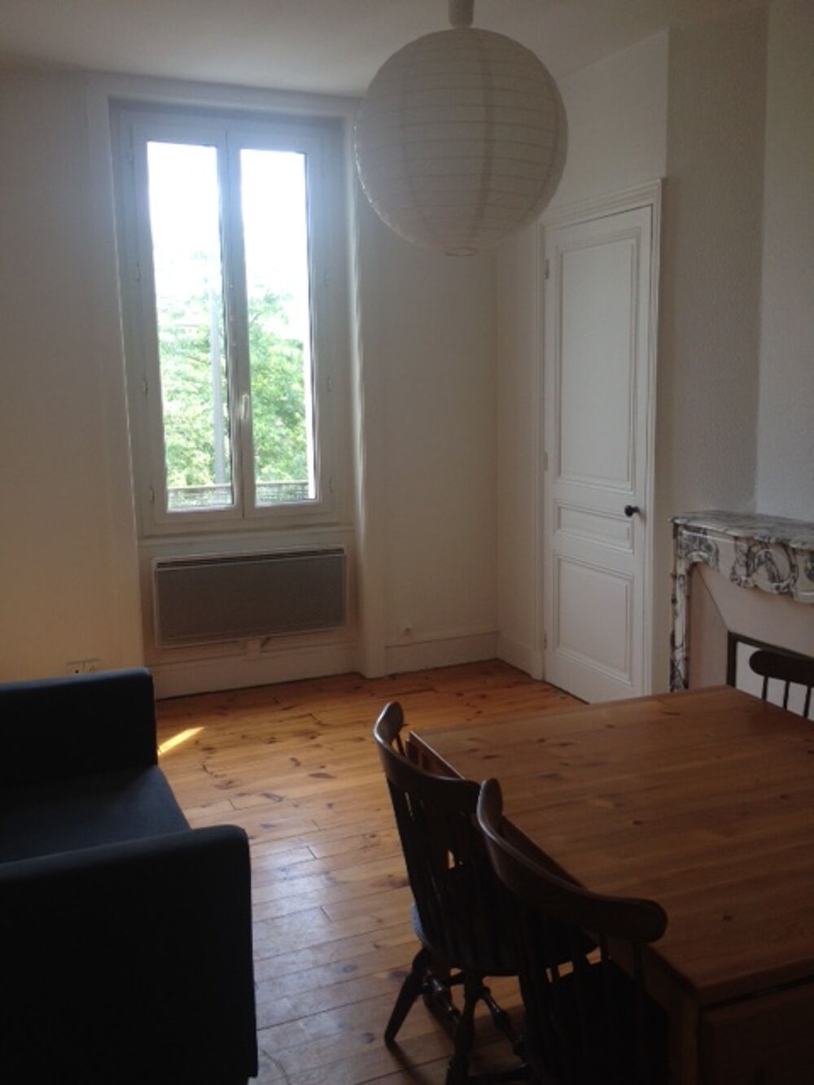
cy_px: 542
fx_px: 1097
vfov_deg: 52.6
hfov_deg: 40.7
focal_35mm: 35
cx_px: 407
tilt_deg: -6.6
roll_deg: +0.6
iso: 64
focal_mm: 4.28
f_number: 2.4
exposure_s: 1/120
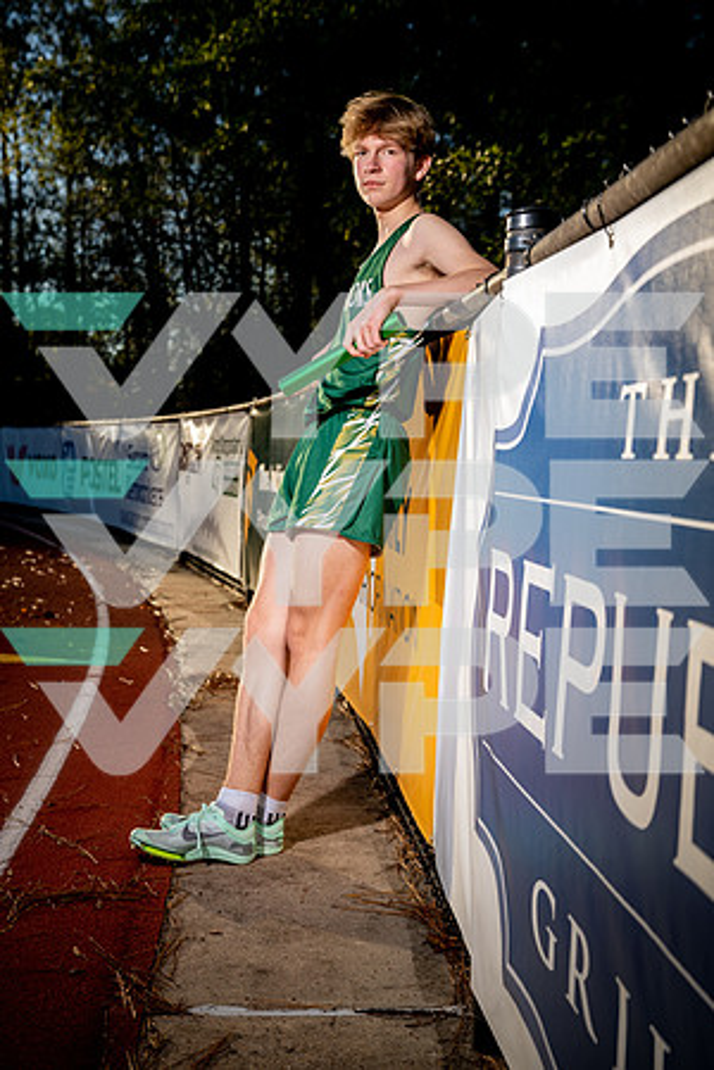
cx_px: 357
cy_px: 535
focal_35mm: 47
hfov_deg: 28.6
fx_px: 1398
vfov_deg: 41.9
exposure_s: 1/1000
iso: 100
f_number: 4.5
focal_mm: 47
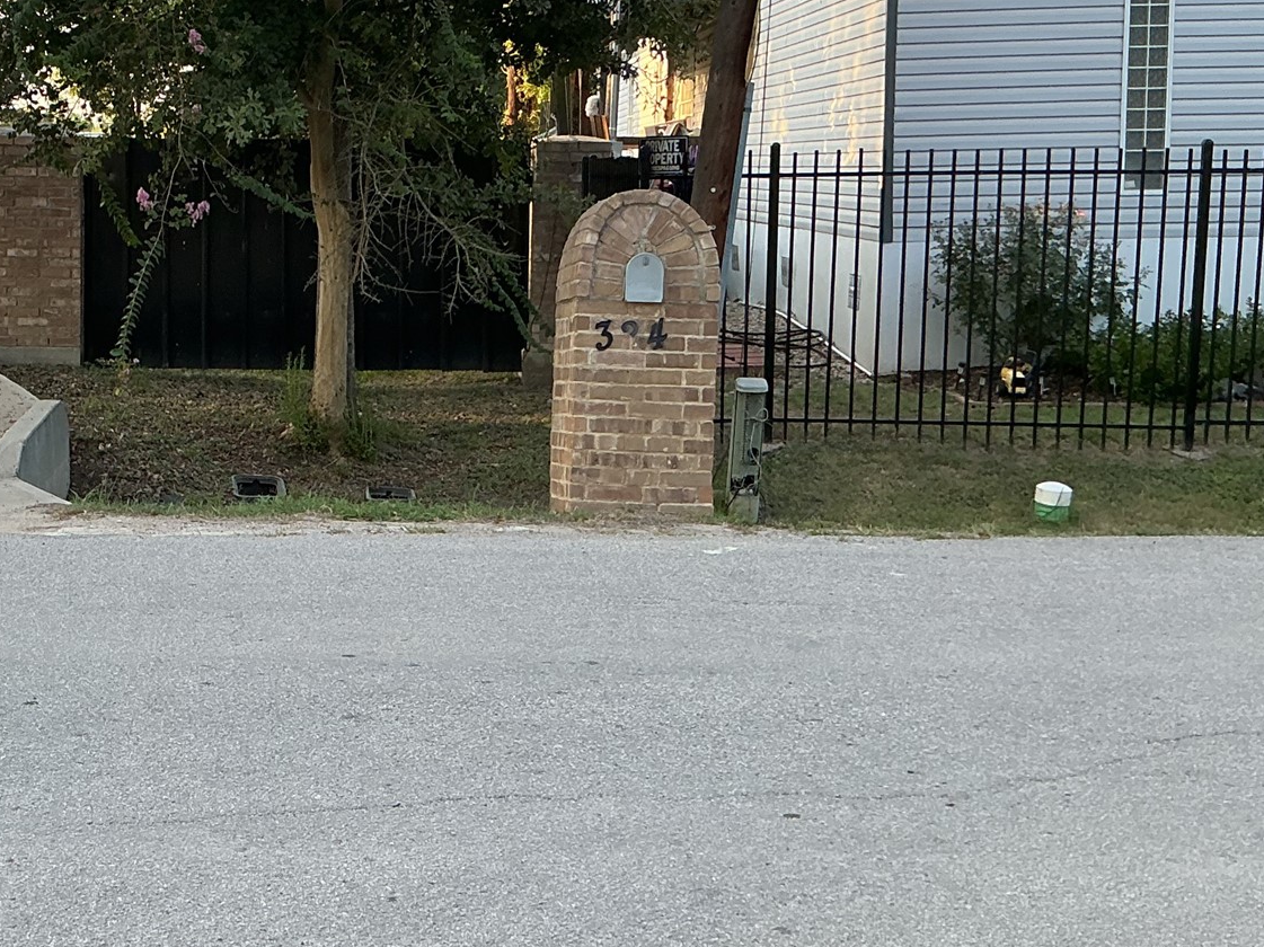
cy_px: 414
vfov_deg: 27.5
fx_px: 1935
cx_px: 257
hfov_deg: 35.1
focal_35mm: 53
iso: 25
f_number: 1.8
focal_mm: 3
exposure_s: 1/163
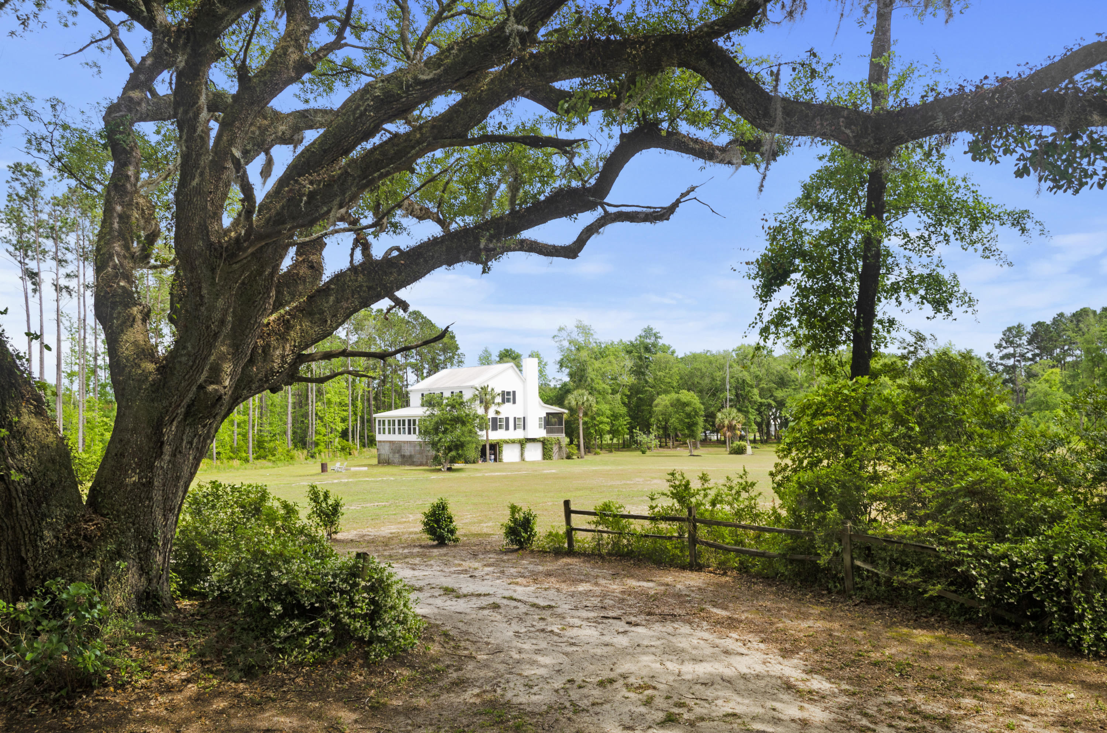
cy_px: 366
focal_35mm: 27
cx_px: 554
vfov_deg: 47.7
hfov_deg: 67.5
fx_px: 829
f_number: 8
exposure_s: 1/200
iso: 100
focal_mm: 18
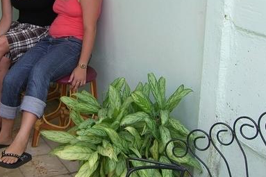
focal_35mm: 66
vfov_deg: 20.3
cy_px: 24
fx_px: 487
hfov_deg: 29.9
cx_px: 58
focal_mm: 7.9
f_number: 2.8
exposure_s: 1/250
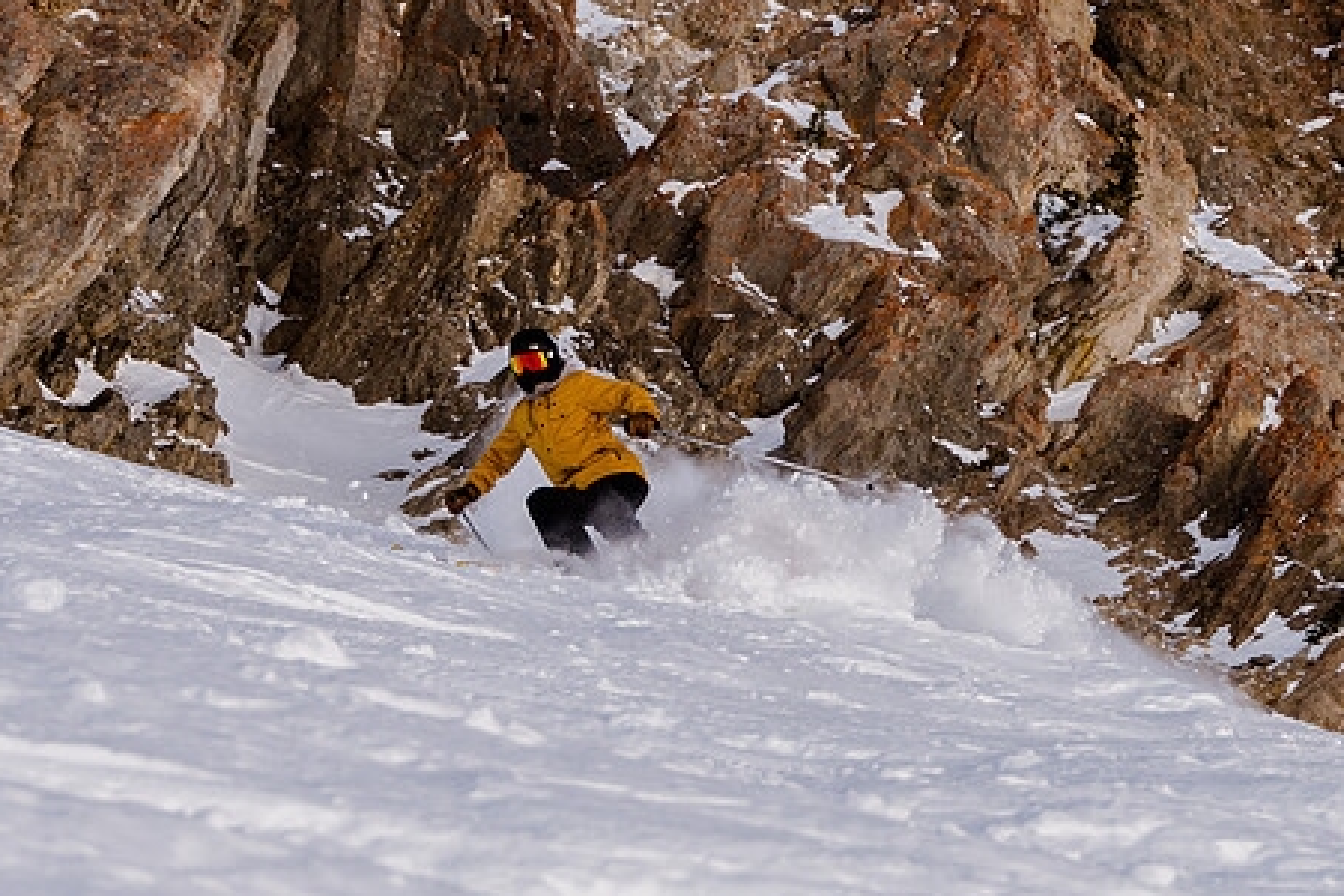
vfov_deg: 9.0
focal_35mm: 152
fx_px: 5674
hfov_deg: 13.5
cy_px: 586
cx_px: 983
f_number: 8
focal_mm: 55
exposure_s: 1/640
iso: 160
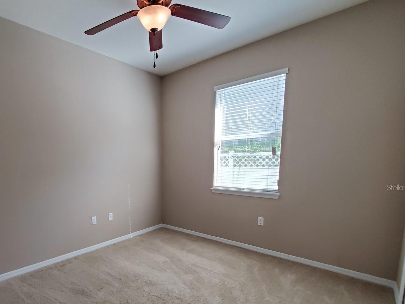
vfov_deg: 70.6
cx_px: 140
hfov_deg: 85.1
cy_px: 187
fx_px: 211
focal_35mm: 18
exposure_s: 1/59
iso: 200
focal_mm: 1.8
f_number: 2.2
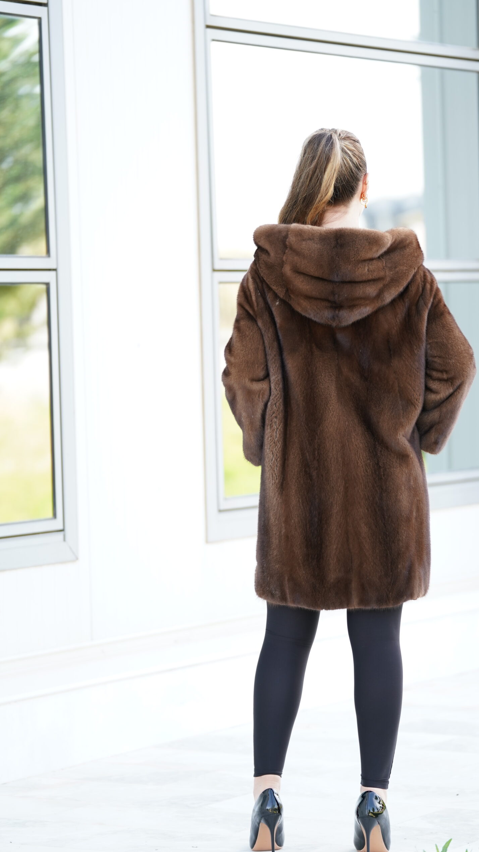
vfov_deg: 15.9
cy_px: 429
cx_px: 276
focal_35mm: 135
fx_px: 3049
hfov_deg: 9.0
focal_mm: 128
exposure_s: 1/250
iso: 250
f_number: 2.8
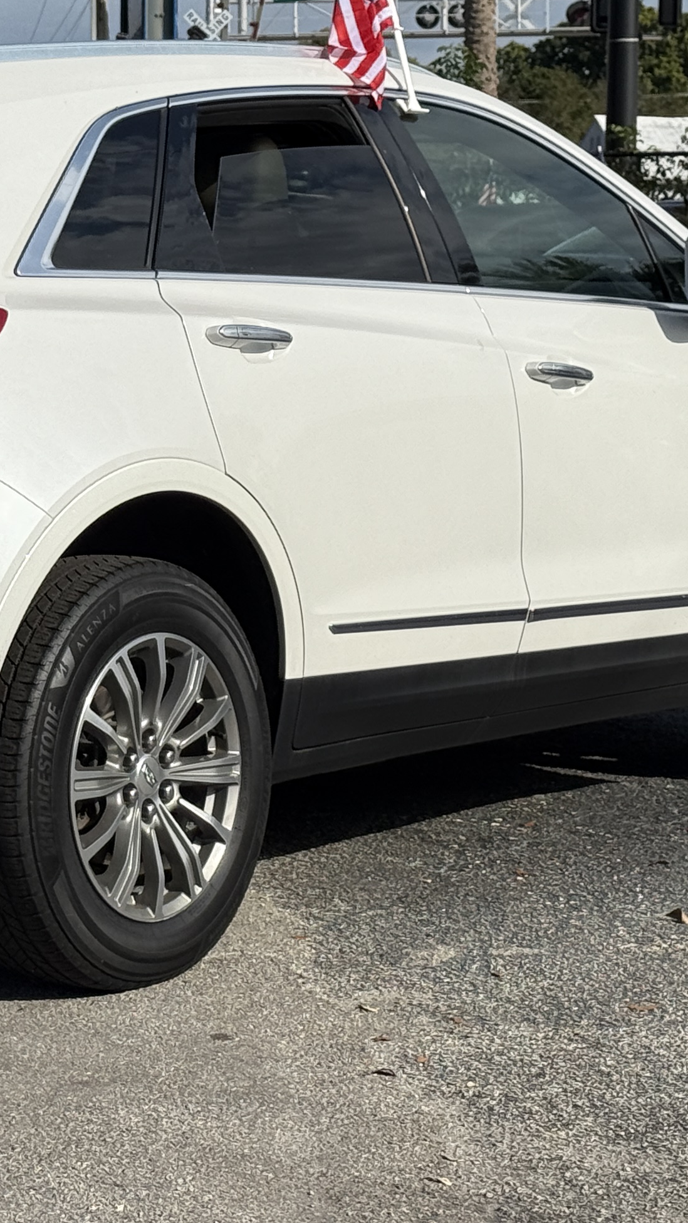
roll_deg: -0.7
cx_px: 37
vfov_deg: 19.8
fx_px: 3503
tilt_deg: -2.3
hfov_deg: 11.1
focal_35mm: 108
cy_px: 420
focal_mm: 6.76
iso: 64
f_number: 1.78
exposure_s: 1/8772
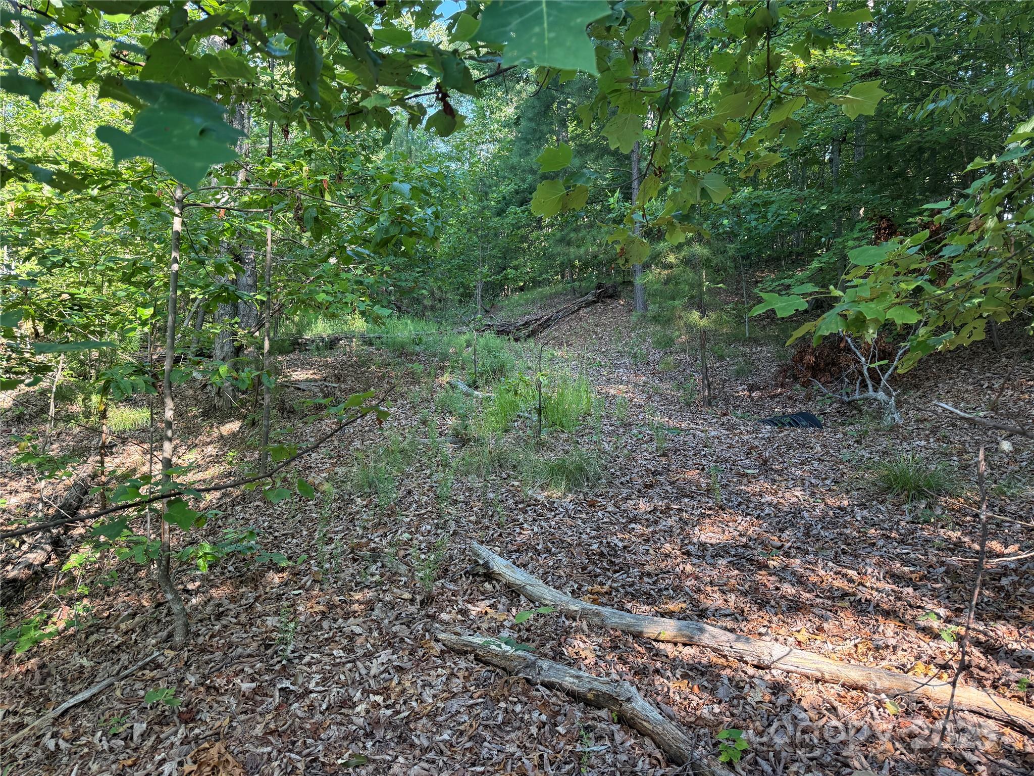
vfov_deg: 56.8
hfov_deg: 71.6
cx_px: 517
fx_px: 717
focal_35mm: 24
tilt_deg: -3.1
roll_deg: -2.2
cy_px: 388
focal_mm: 6.76
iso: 125
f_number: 1.78
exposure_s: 1/243
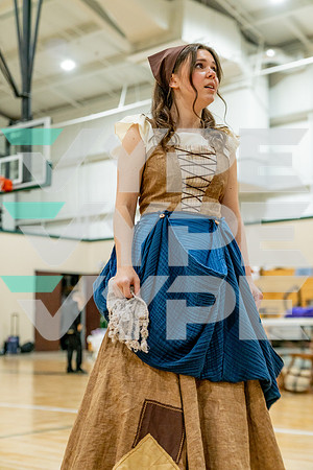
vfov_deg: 34.5
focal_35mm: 58
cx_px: 156
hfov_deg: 23.4
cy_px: 235
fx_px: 756
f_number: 2.8
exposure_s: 1/400
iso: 1250
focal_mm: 58
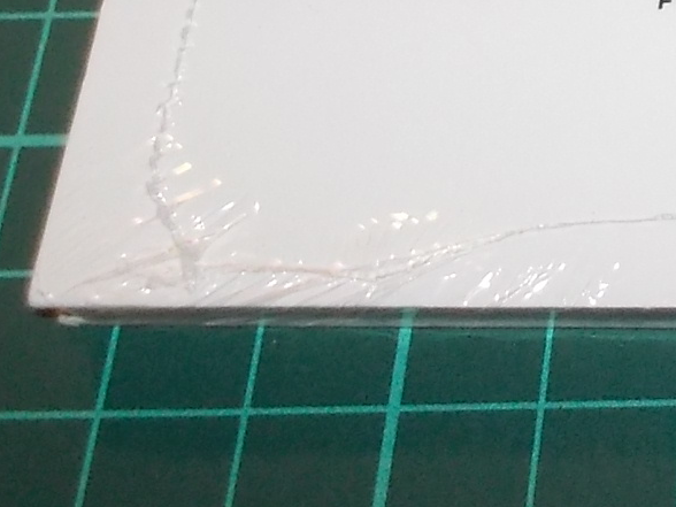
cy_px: -276
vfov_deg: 12.5
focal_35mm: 112
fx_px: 2187
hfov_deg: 15.9
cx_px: 1062
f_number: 3.3
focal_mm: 4.1
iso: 200
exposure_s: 1/30
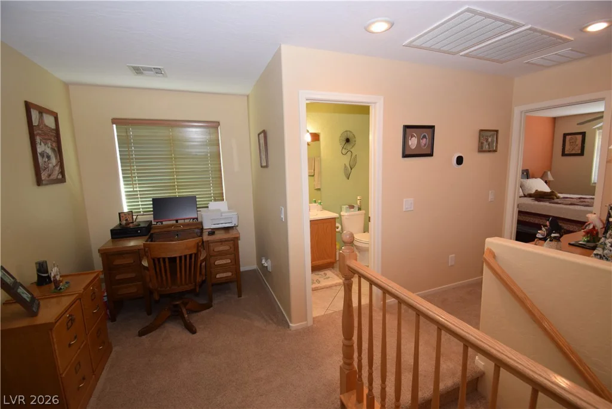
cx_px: 306
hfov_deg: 100.4
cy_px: 204
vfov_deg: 77.3
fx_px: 255
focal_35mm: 15
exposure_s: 1/20
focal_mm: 10
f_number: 5.6
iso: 400
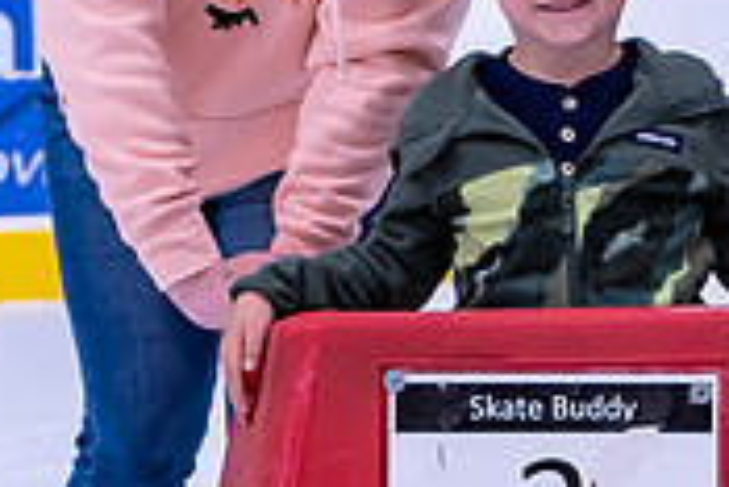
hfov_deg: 8.9
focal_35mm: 230
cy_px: 168
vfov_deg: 6.0
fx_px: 4661
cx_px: 626
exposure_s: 1/250
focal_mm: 35
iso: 200
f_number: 3.5
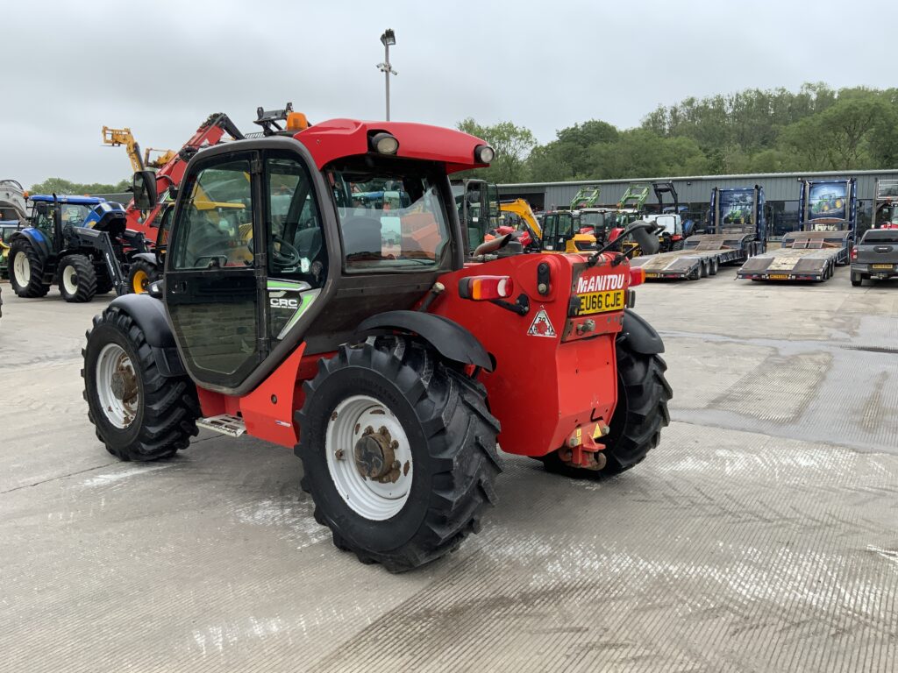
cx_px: 449
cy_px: 336
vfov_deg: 48.2
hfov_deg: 61.7
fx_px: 752
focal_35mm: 29
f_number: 1.8
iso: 16
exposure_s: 1/457
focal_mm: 3
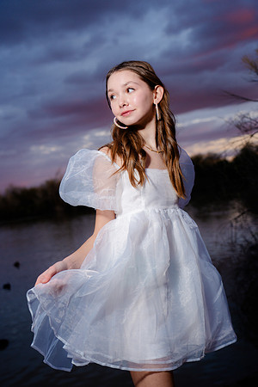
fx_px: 473
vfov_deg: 44.5
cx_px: 129
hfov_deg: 30.5
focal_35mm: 44
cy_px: 194
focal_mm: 44
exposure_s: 1/100
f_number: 4
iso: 250
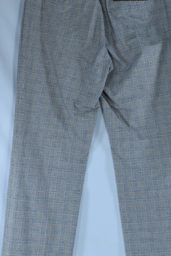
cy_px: 107
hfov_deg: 20.1
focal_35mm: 68
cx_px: 100
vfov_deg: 29.7
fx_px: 483
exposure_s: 1/250
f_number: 13
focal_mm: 29
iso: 3200
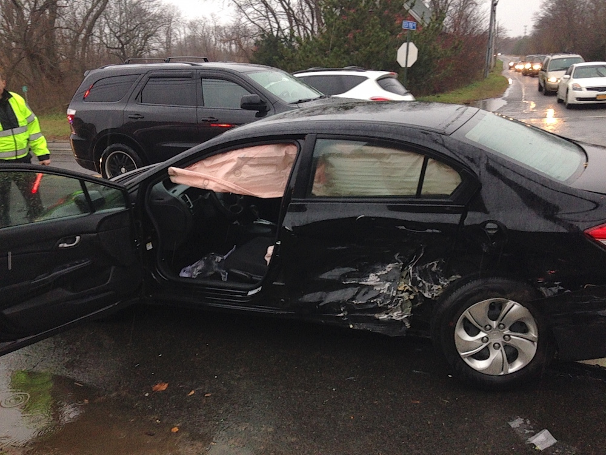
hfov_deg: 55.4
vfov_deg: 42.9
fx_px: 578
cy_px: 228
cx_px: 303
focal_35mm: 33
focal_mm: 4.12
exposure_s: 1/193
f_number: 2.4
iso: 200
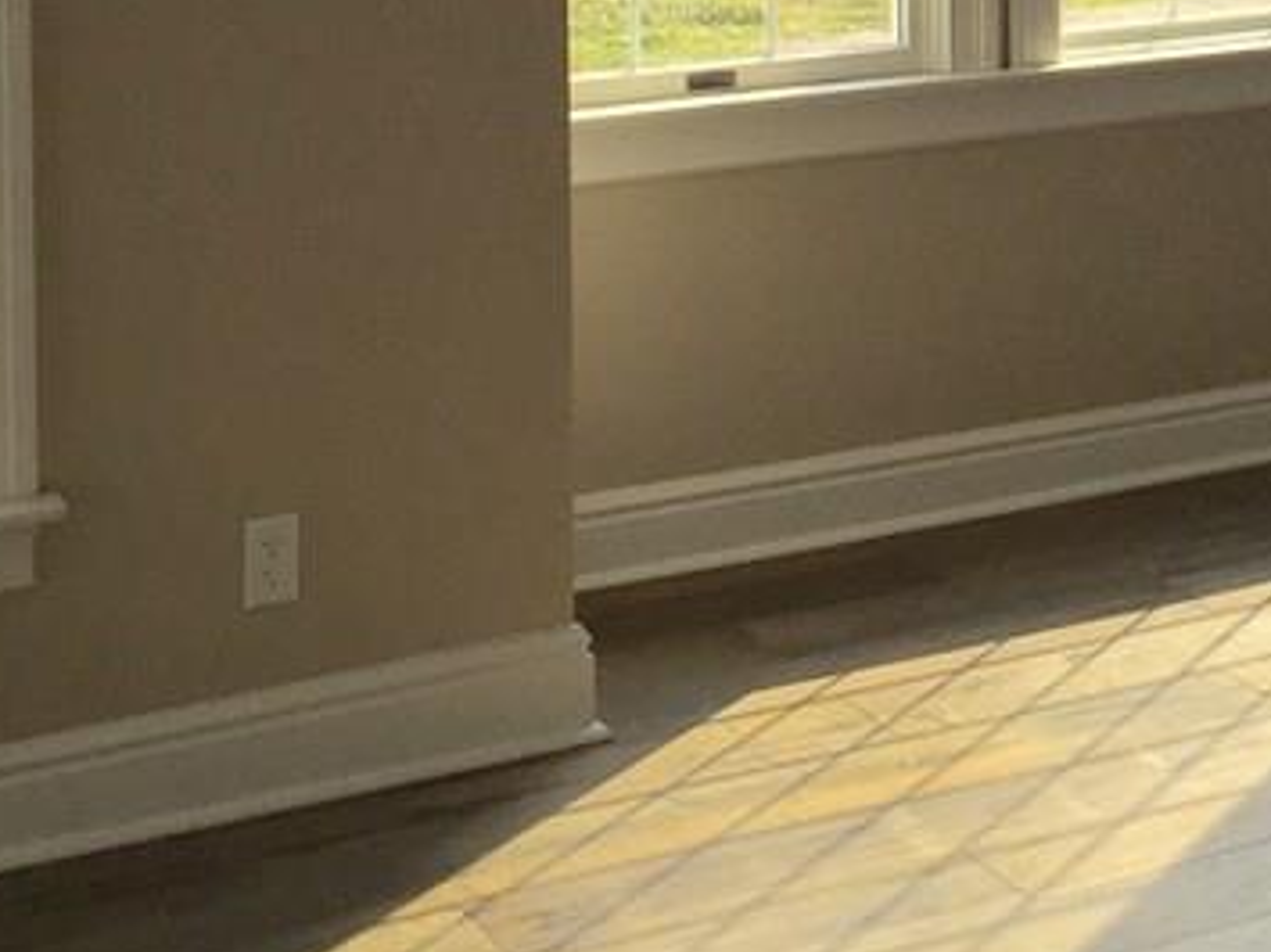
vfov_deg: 16.6
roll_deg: +0.4
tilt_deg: -1.7
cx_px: 1181
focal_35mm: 84
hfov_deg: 22.6
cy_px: -291
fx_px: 3082
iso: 32
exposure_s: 1/920
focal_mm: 4.15
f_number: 2.2
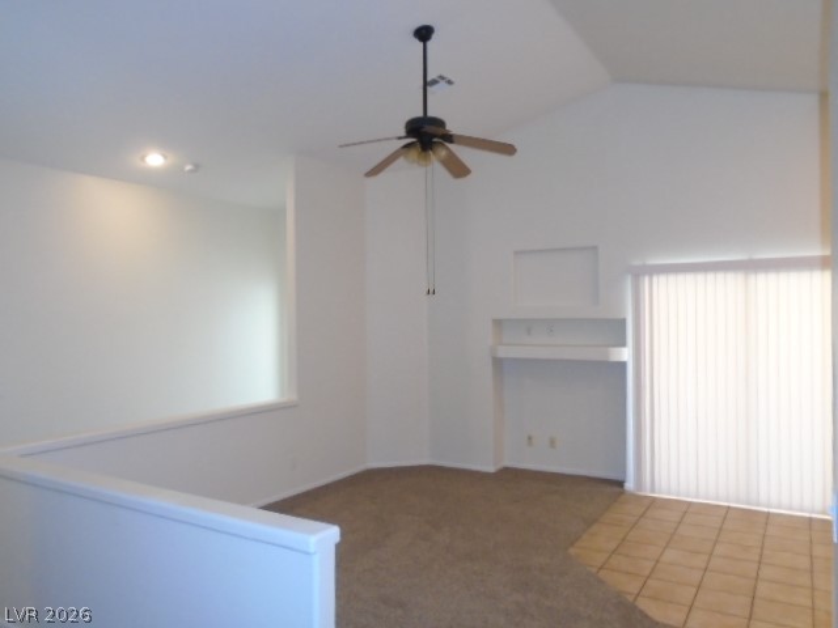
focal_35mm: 26
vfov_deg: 53.1
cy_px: 314
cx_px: 419
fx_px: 629
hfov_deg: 67.3
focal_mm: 4.6
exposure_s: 1/30
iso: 400
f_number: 3.2
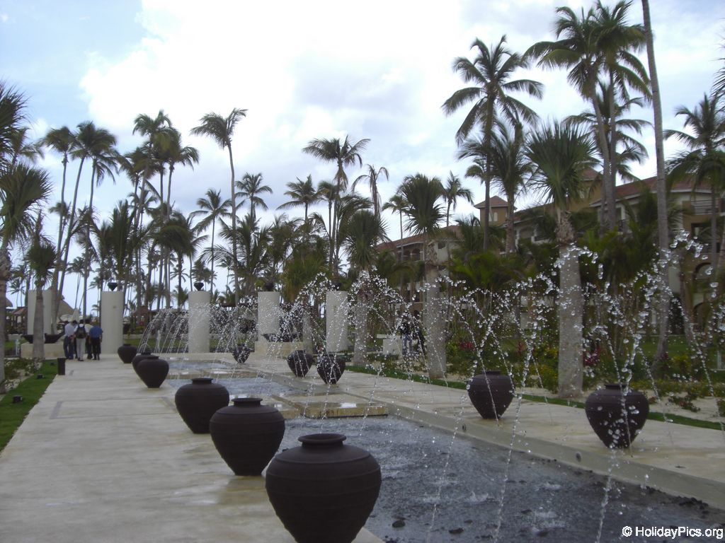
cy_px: 272
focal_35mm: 38
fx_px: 796
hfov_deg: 49.0
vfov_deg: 37.7
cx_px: 362
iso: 64
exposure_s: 1/800
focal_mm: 6.2
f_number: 2.7
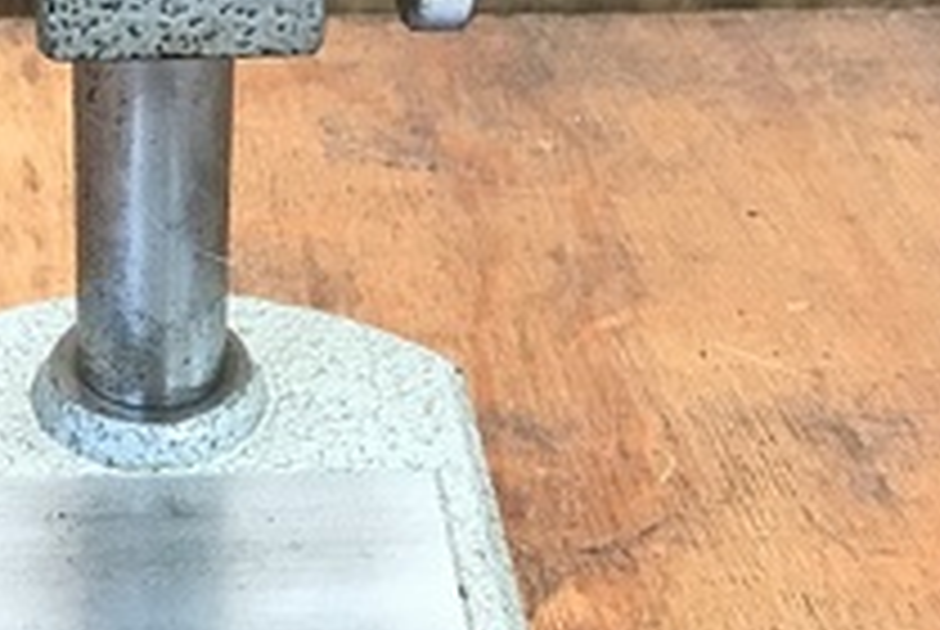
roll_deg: +0.1
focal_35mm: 89
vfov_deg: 15.4
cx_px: 108
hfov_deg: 22.3
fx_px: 2327
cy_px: 198
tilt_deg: -34.0
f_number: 1.8
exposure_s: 1/15
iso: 64
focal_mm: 3.99
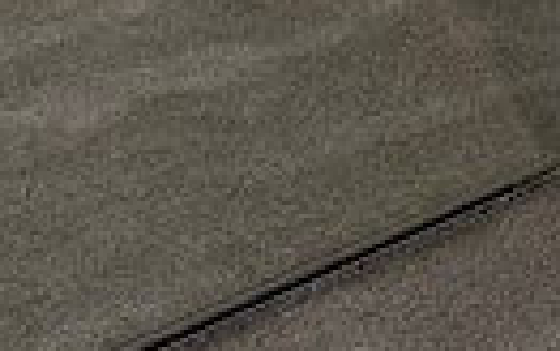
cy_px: -1147
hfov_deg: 10.0
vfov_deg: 5.6
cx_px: 1005
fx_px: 3038
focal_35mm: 199
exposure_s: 1/240
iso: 200
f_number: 1.78
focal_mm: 6.76
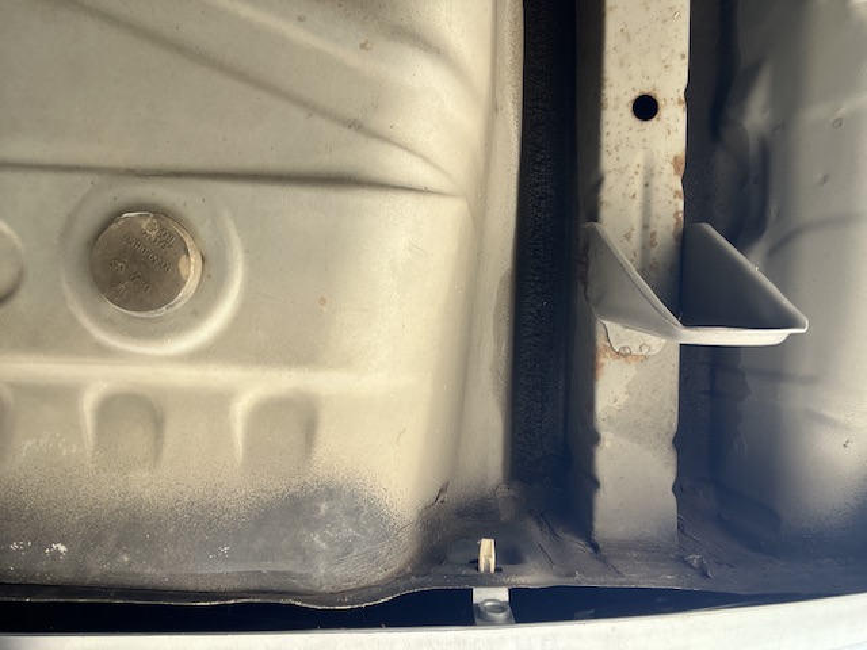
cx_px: 434
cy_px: 325
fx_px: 576
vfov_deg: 58.9
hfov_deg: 73.9
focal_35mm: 23
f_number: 2.2
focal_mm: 2.71
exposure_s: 1/172
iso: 32
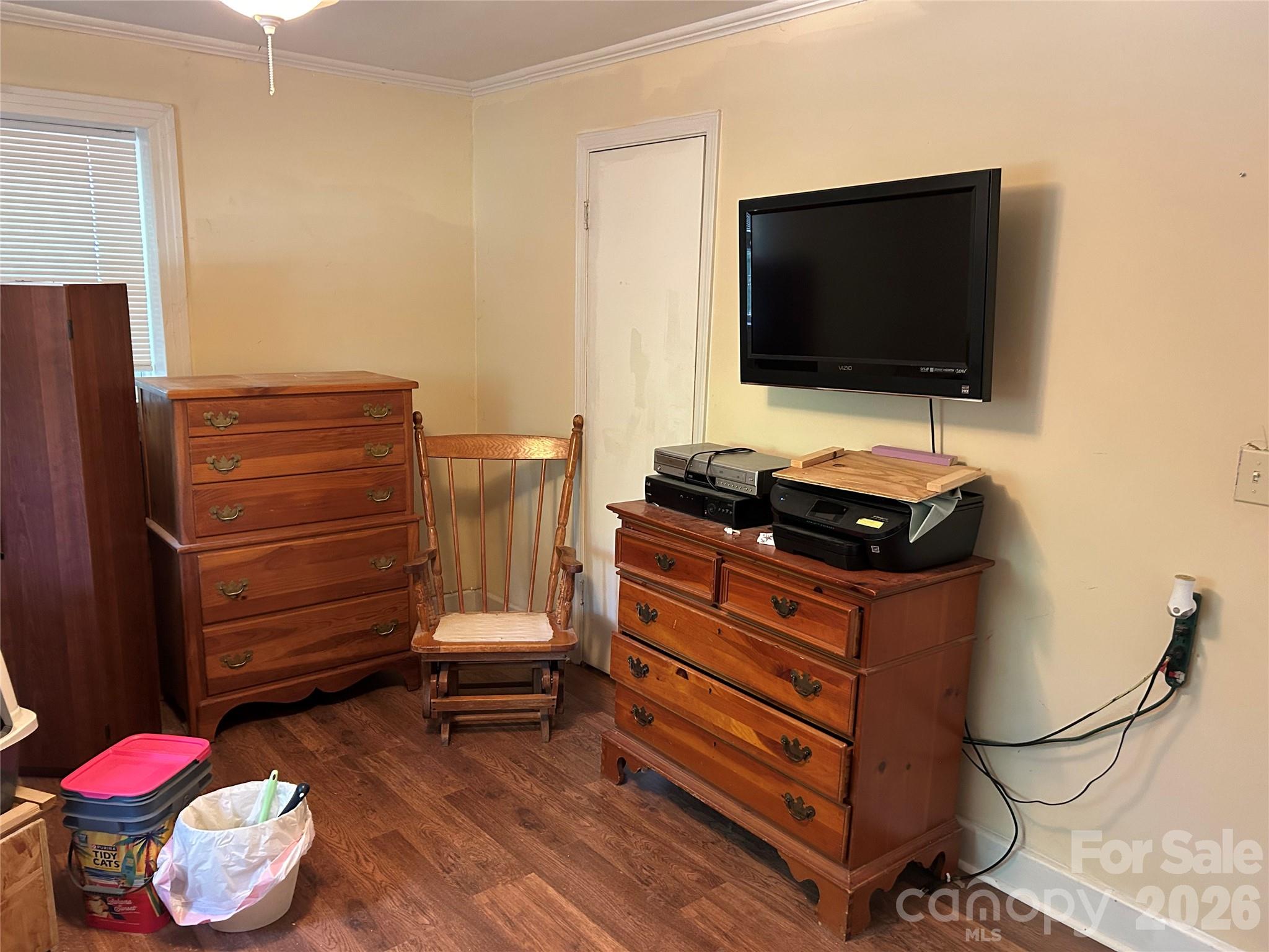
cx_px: 634
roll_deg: -0.8
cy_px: 476
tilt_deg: -11.8
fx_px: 953
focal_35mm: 26
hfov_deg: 67.3
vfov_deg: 53.1
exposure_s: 1/40
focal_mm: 5.7
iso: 500
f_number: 1.5
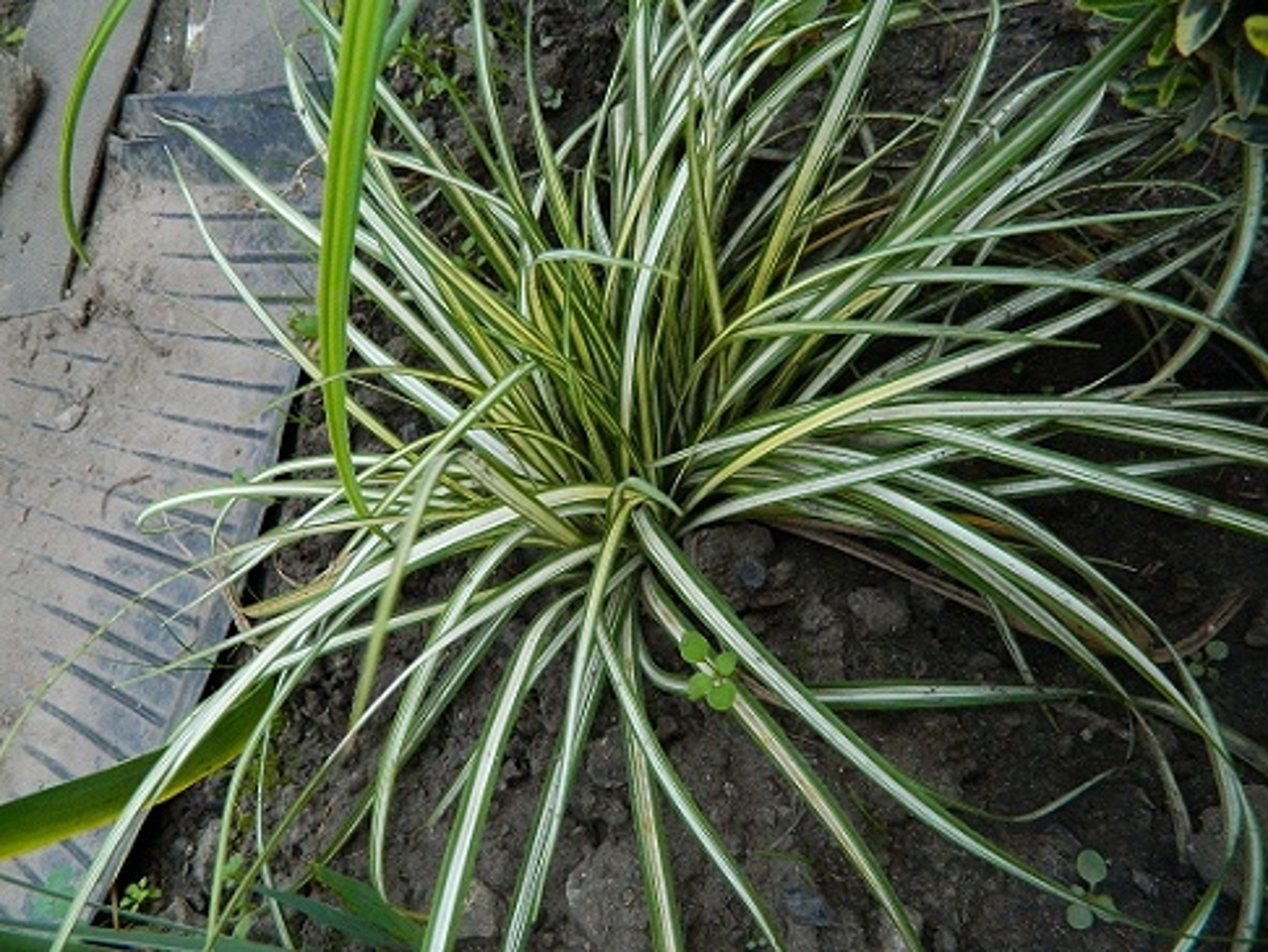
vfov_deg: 54.9
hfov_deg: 69.4
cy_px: 476
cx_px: 634
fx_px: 916
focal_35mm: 25
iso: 400
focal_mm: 4.5
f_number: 3.1
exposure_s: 1/640
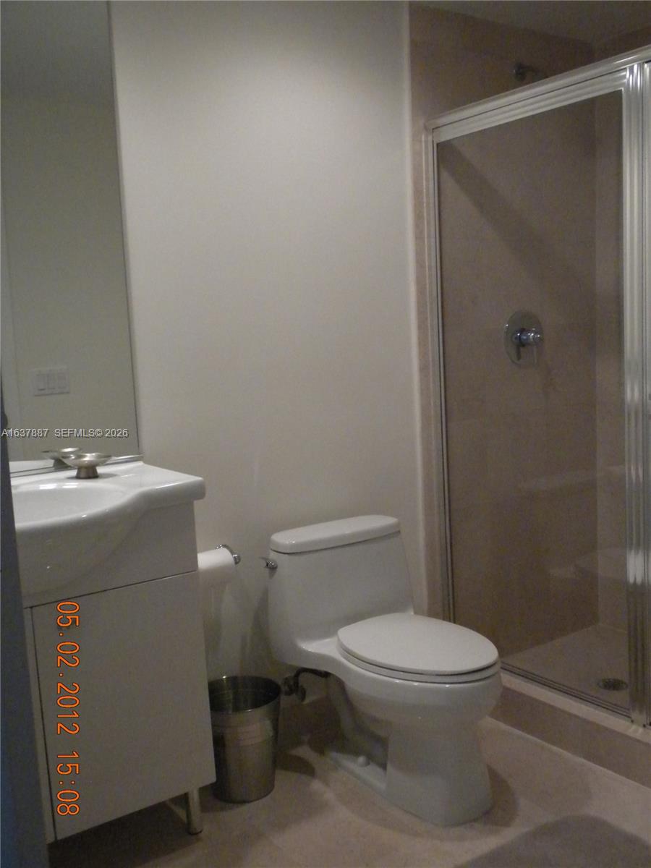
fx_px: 928
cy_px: 434
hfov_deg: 38.7
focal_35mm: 37
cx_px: 326
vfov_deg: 50.1
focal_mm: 6.6
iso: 800
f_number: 3.5
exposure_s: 1/150
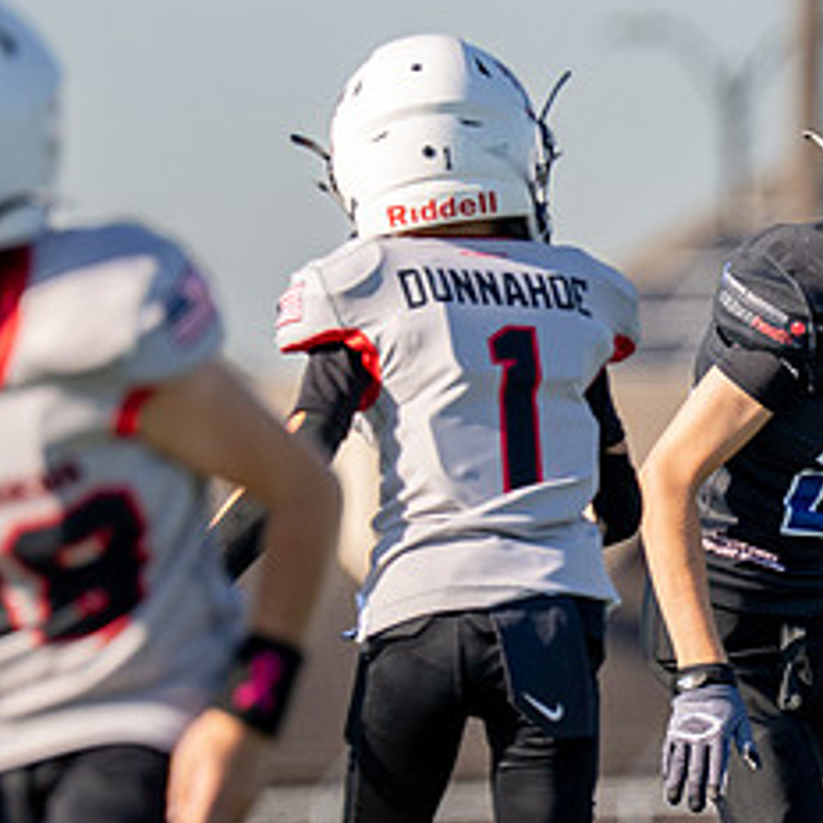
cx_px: 1278
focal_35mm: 829
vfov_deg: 2.1
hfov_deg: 2.1
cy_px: 566
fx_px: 22299
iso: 160
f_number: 2.8
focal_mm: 200
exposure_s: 1/2500
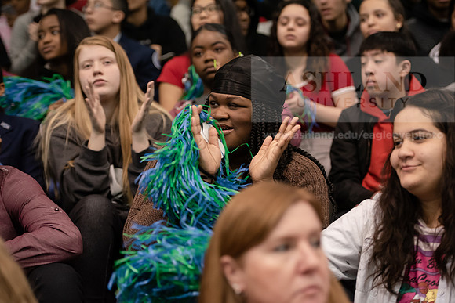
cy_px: 152
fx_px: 1138
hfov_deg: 22.6
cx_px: 228
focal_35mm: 90
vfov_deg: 15.2
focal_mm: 90
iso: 4000
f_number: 2.8
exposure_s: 1/200
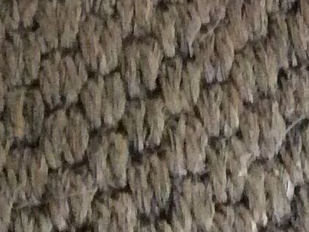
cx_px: 589
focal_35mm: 192
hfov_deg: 9.7
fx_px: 1715
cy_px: -279
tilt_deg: -54.0
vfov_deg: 7.4
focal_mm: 3.3
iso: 250
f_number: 2.4
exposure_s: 1/25
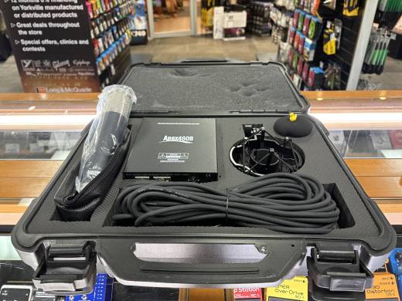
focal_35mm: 26
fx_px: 302
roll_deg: +0.5
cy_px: 150
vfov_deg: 53.1
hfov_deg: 67.3
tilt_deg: -31.3
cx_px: 201
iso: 160
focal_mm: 5.96
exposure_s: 1/60
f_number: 1.6
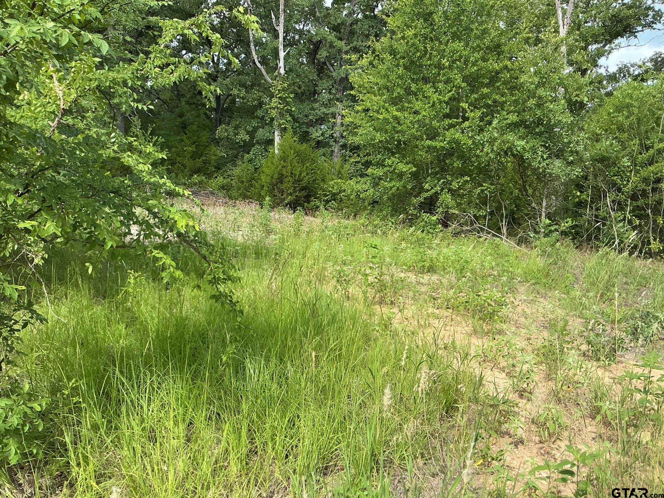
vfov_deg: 48.2
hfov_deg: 61.7
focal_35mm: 29
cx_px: 332
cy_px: 249
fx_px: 556
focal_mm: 3
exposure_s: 1/504
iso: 25
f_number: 1.8
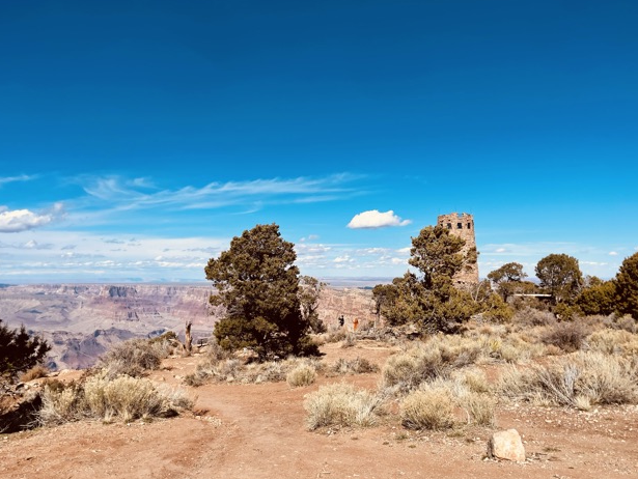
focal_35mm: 26
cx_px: 310
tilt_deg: +3.2
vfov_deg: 53.1
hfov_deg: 67.3
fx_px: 479
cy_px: 242
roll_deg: +0.9
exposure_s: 1/5917
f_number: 1.6
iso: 32
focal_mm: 5.1
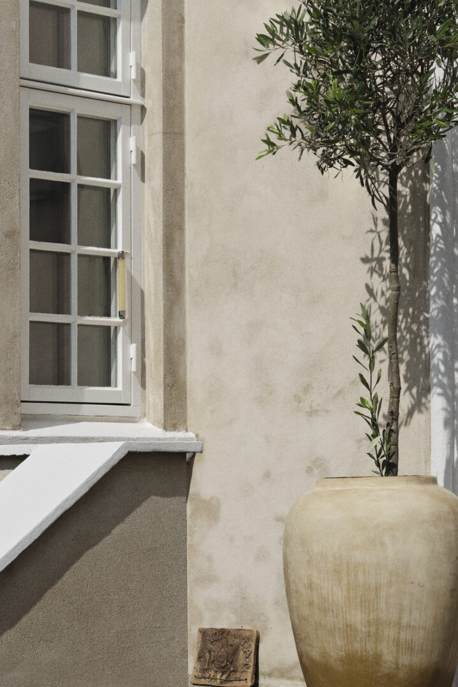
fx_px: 2117
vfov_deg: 18.4
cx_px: 206
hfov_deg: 12.3
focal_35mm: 111
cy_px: 323
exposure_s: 1/250
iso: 100
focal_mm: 81.2
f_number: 11
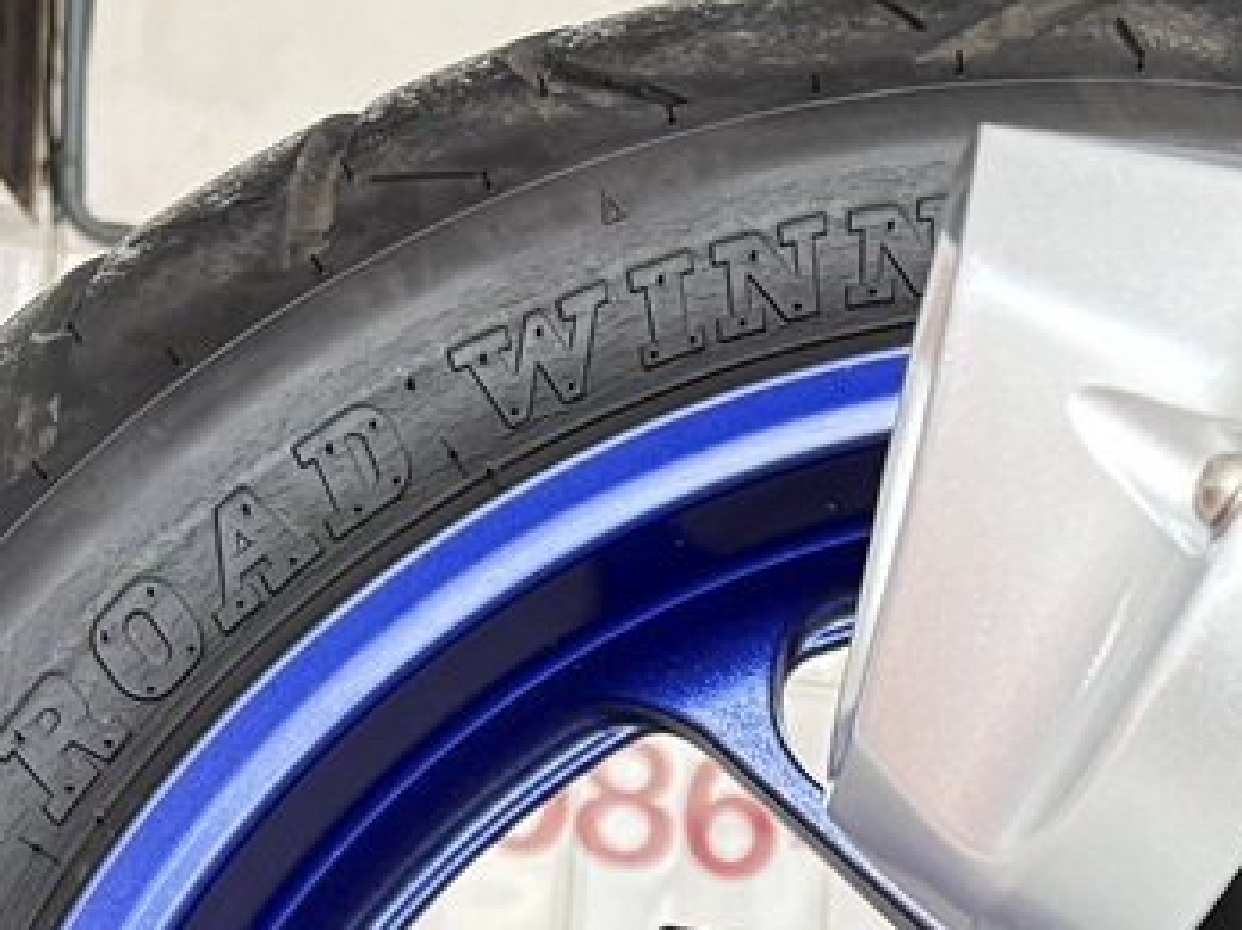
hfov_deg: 19.0
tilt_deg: -6.2
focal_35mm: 96
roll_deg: -5.2
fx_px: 3443
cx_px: 1604
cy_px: 1567
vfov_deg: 14.0
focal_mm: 5.96
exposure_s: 1/86
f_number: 1.6
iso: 125
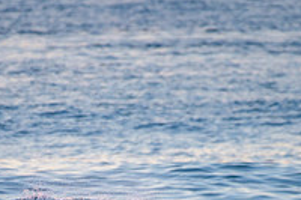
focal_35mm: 1449
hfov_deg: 1.4
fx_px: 12105
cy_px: 288
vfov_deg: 0.9
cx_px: 105
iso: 640
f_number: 5.6
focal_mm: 500
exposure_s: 1/400
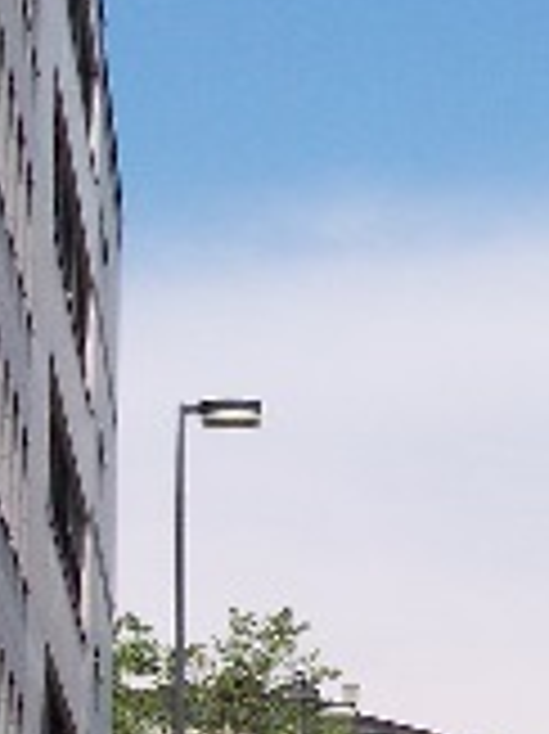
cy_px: 630
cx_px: 875
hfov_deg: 5.3
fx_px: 5908
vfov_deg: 7.1
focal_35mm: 279
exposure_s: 1/500
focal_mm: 16
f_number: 6.7
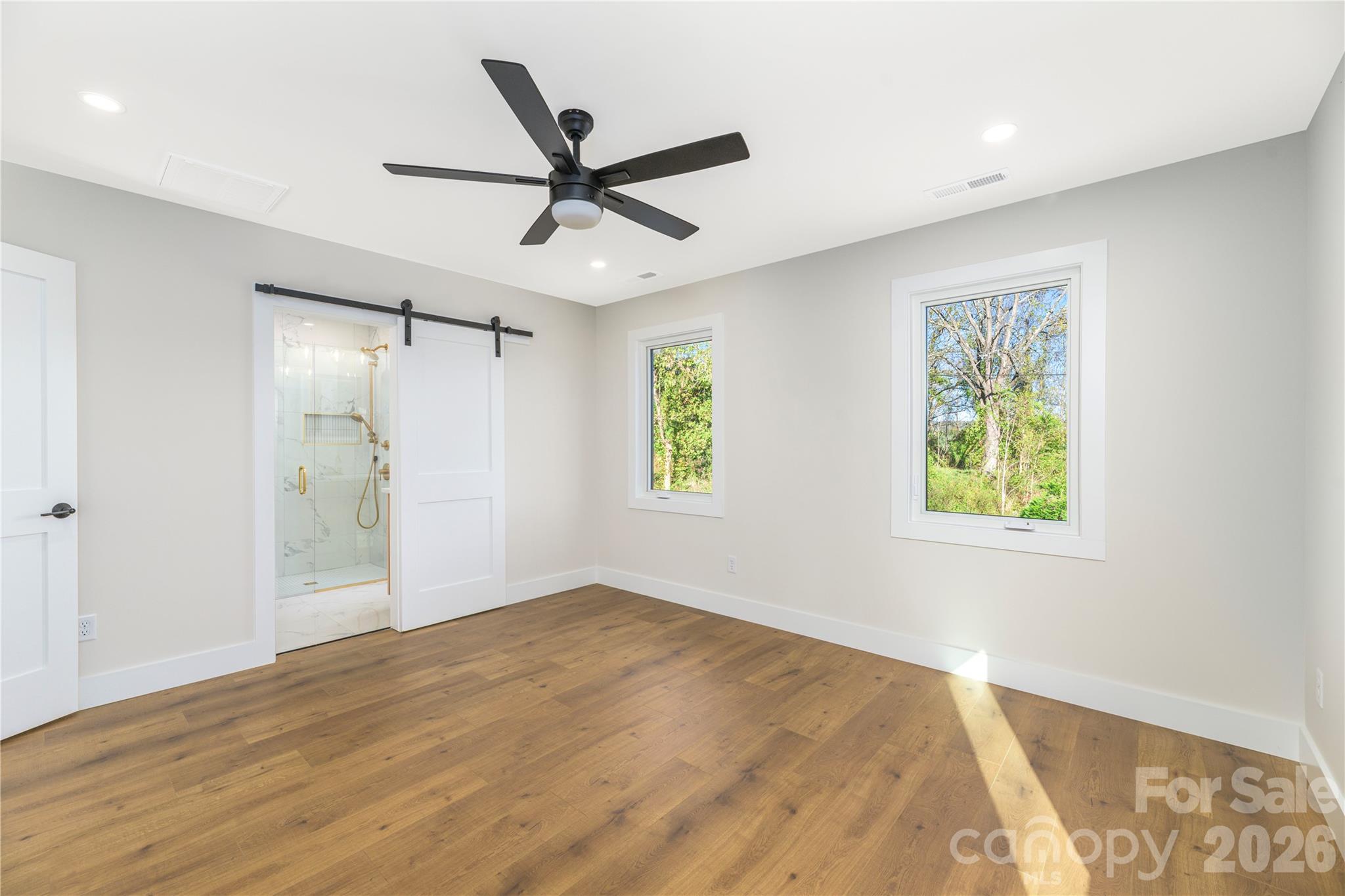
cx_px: 672
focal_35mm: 14
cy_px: 448
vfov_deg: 81.2
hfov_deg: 104.3
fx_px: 523
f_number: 8
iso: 200
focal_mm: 14
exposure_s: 1/200
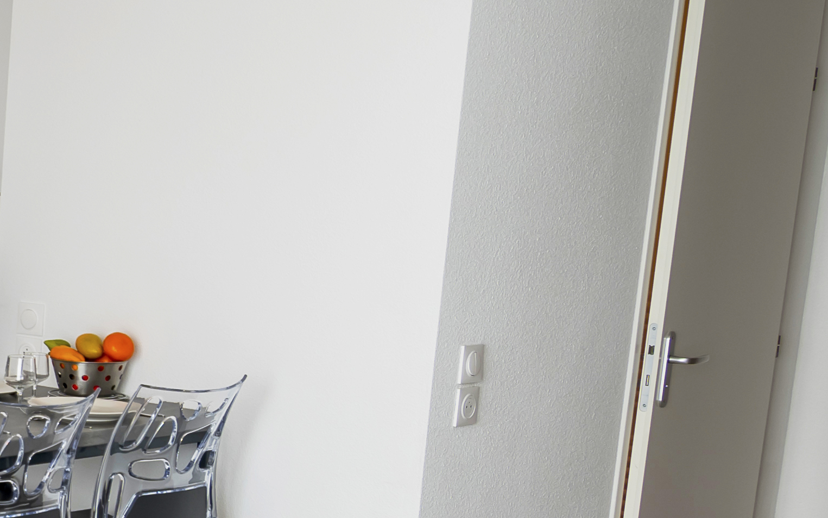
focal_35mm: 67
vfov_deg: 19.3
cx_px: -405
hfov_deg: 24.2
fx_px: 1512
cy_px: 402
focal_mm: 12
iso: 100
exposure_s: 1/10
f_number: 8
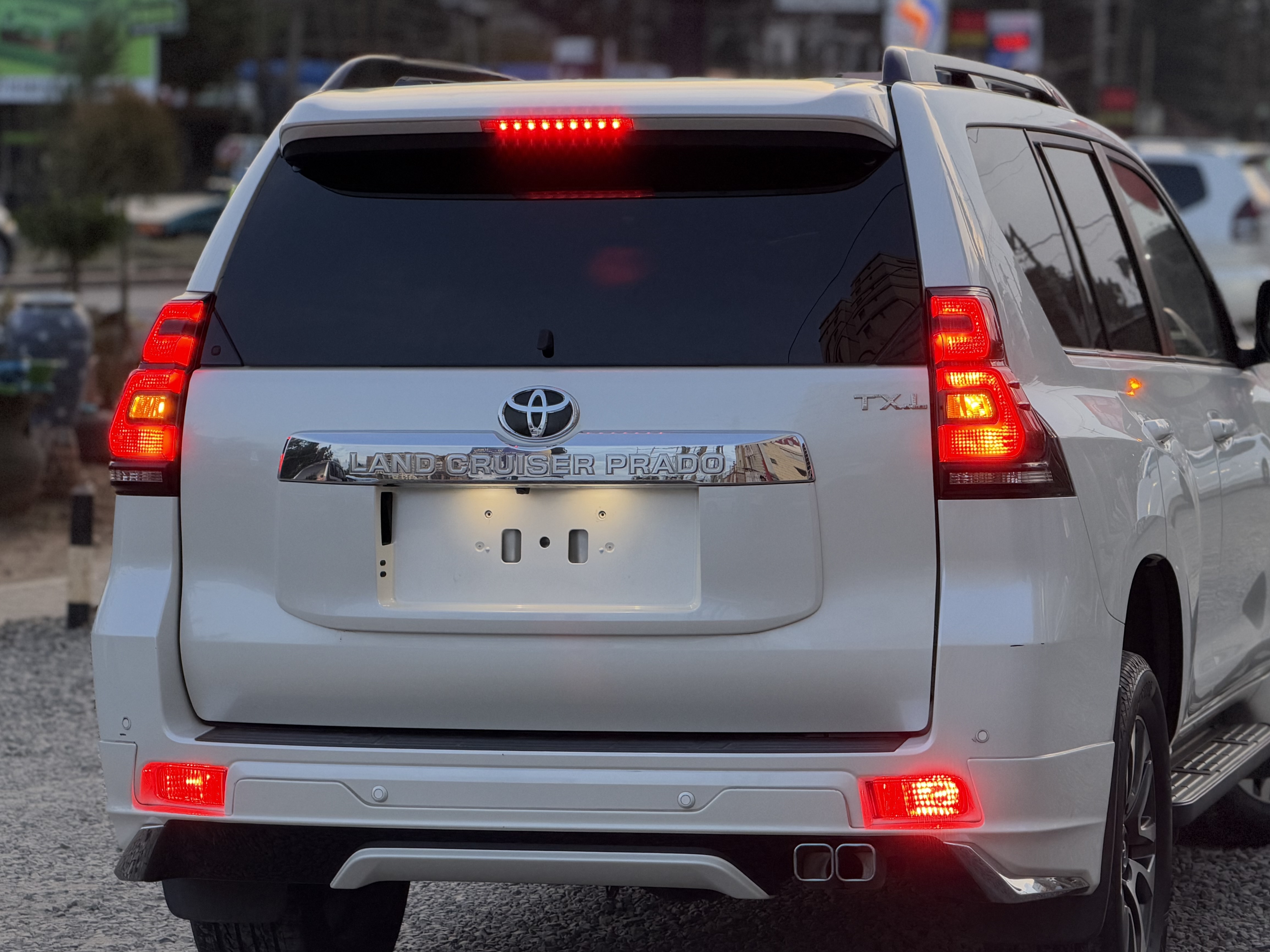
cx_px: 743
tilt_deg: -4.5
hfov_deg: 15.9
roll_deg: -0.2
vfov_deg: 12.0
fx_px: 4550
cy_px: 527
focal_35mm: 124
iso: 400
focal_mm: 16.89
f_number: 2.8
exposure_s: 1/121
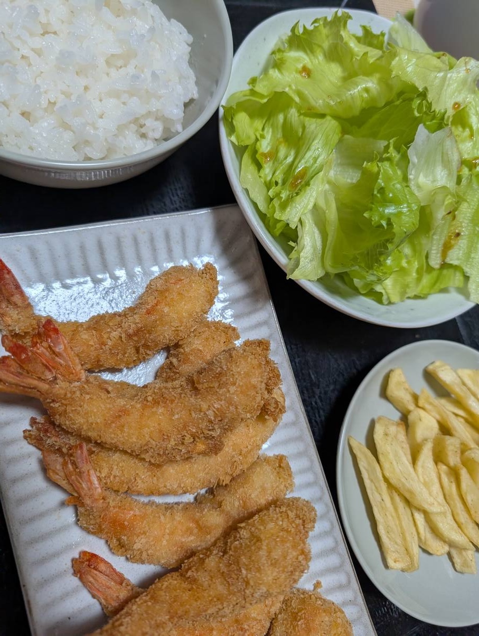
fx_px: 442
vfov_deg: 71.5
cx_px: 240
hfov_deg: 56.9
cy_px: 318
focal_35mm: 24
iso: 20
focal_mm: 6.9
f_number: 1.68
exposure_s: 1/67
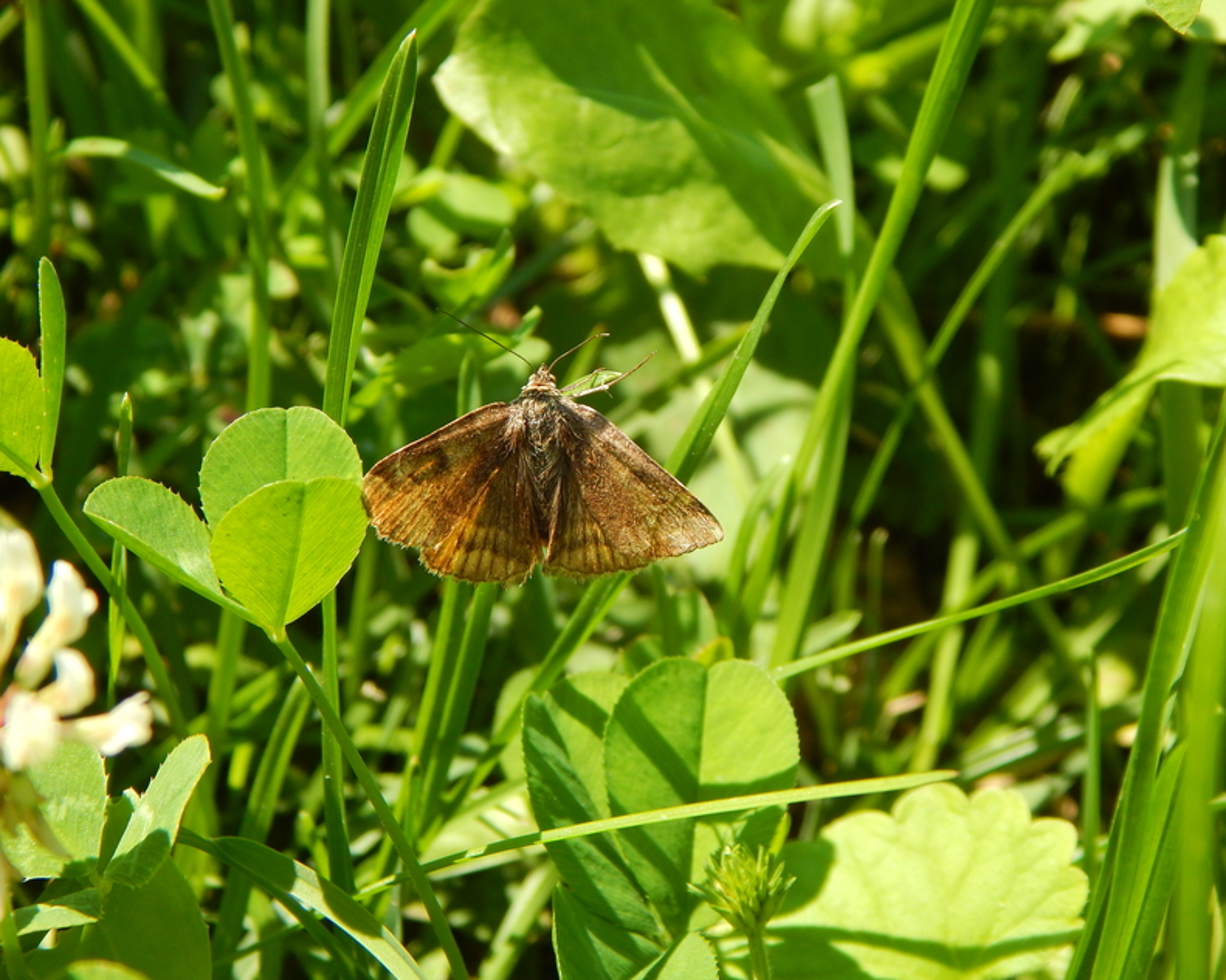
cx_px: 639
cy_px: 485
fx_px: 2865
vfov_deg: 19.4
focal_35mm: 79
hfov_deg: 24.2
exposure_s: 1/400
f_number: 4.2
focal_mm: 13.5
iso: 125
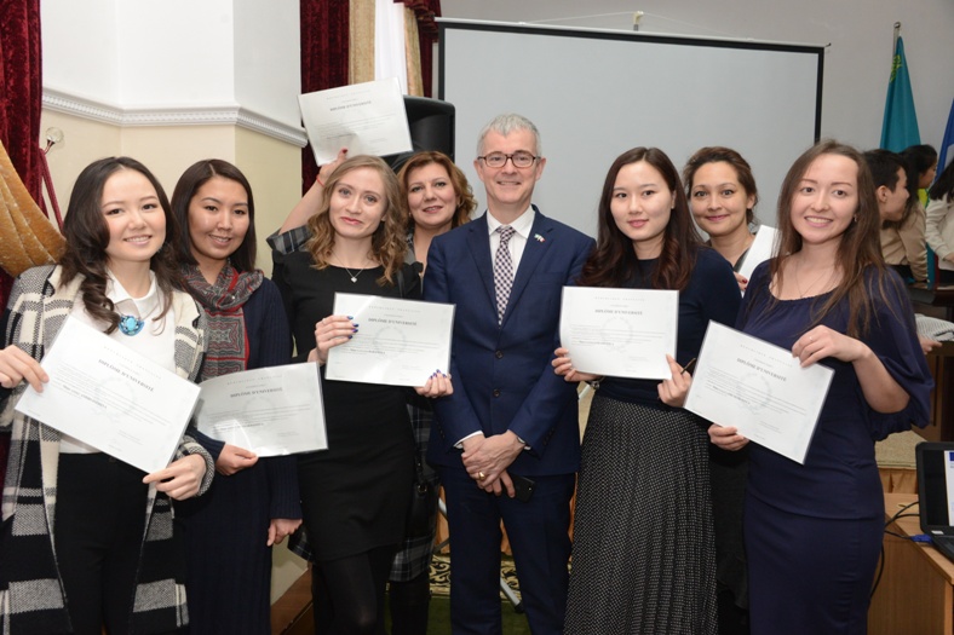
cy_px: 318
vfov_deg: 36.9
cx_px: 477
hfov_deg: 53.1
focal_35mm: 36
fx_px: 954
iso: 2500
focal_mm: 36
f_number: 6.3
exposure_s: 1/100
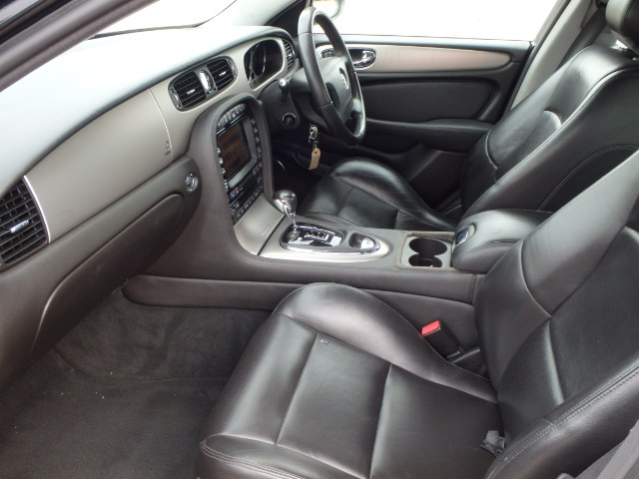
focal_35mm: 32
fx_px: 591
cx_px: 320
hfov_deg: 56.8
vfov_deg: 44.2
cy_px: 240
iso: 200
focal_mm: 5.7
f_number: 4.2
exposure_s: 1/60
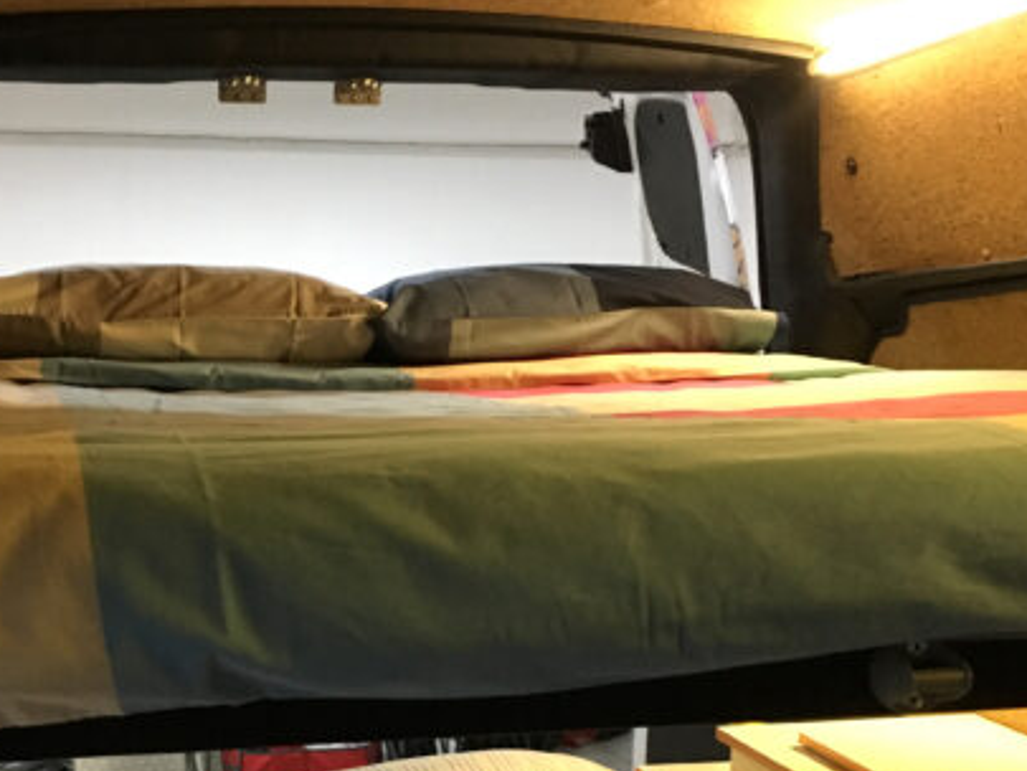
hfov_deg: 34.7
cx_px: 368
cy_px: 708
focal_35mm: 55
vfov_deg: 25.7
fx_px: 1632
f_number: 2.2
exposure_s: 1/17
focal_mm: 4.15
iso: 200
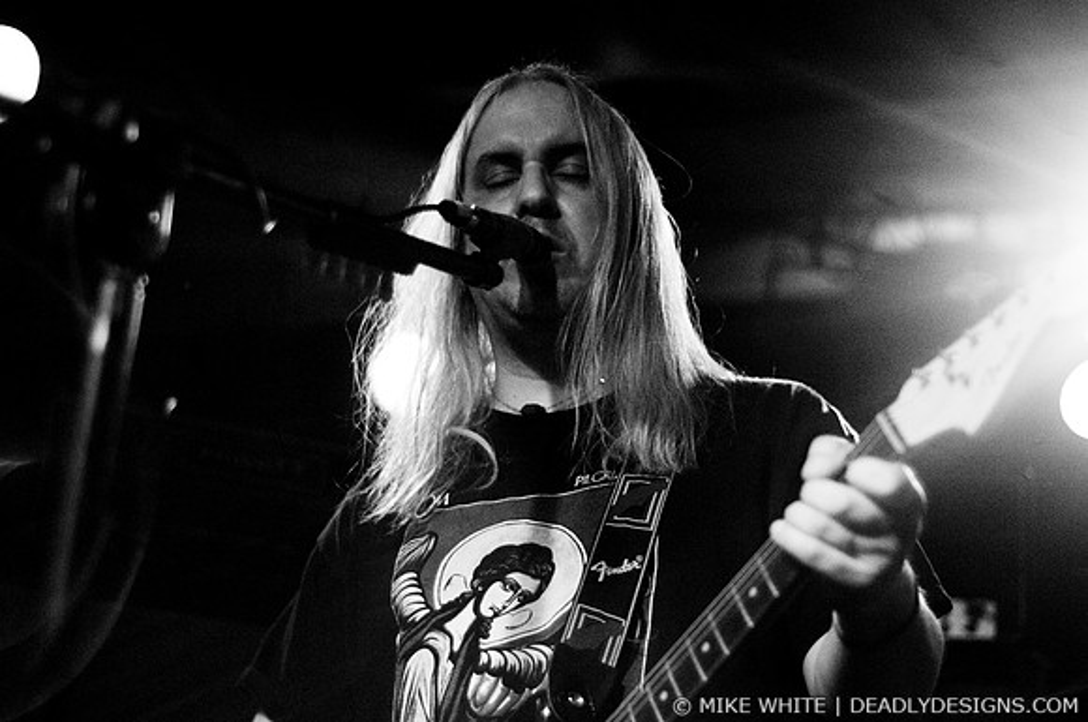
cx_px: 544
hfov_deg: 27.0
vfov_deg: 18.1
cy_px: 361
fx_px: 2263
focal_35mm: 75
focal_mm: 50
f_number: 1.8
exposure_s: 1/60
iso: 1000
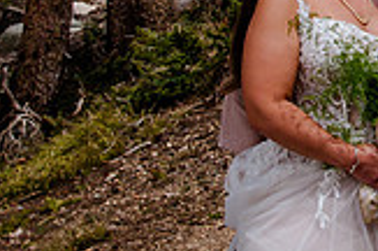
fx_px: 2085
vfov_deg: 6.8
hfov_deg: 10.0
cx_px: 566
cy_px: -146
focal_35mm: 199
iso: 200
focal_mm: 38
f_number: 8
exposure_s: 1/500
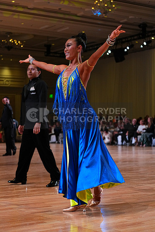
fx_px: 452
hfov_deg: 19.5
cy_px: 116
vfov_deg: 28.8
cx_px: 78
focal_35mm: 70
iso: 2500
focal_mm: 70
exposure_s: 1/500
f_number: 4
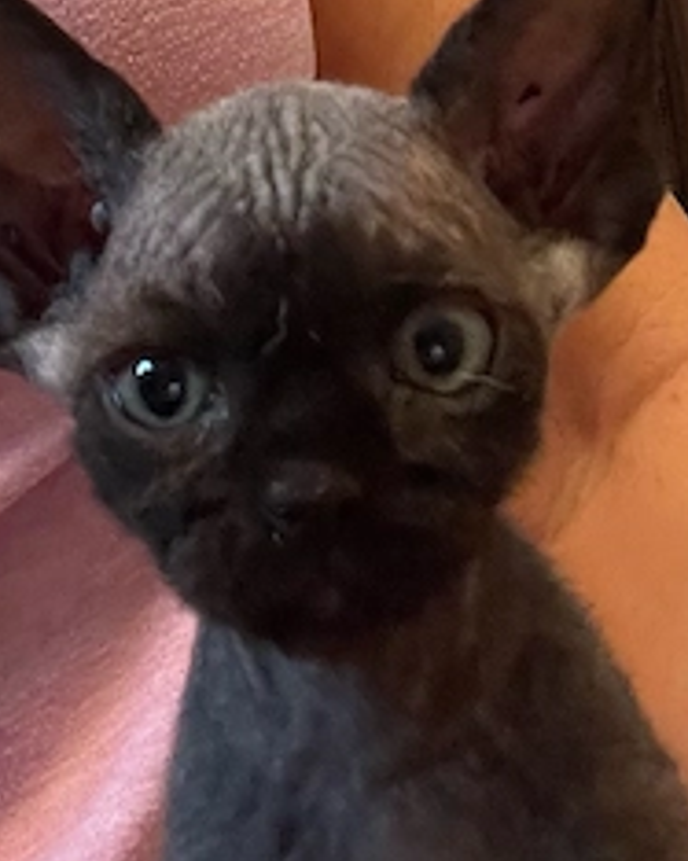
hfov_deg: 30.2
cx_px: 309
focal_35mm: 50
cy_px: 199
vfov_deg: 36.3
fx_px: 1273
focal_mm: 2.71
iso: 320
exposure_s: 1/50
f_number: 2.2
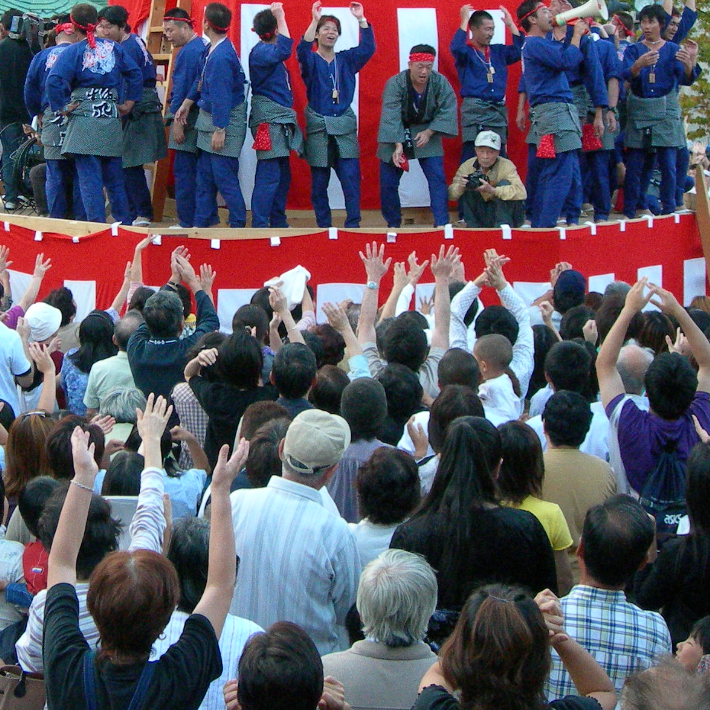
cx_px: 162
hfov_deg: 23.1
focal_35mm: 74
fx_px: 1717
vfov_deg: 23.1
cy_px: 161
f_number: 2.8
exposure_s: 1/302
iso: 400
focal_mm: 7.8
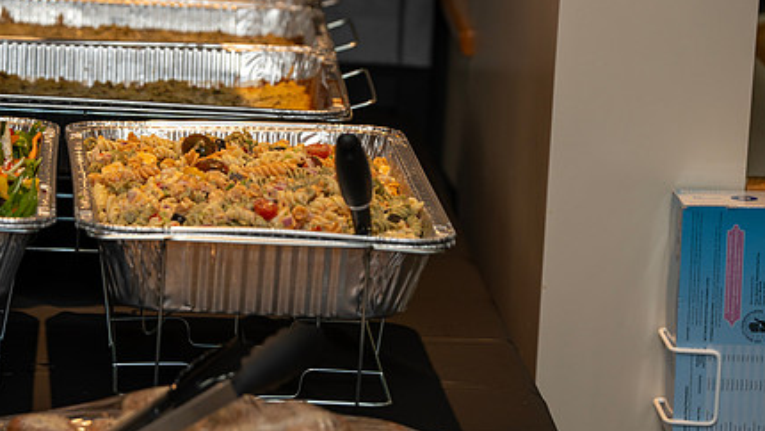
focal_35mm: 195
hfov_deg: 11.0
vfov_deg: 6.2
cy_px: 197
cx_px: 283
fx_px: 3956
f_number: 5
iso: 500
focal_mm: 138
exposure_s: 1/160
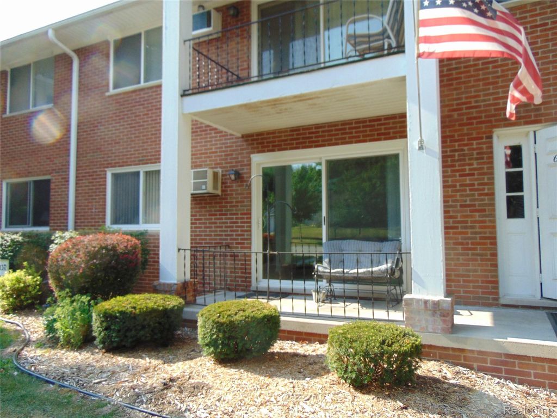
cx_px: 278
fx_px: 402
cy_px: 209
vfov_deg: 54.9
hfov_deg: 69.4
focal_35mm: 25
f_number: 3
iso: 80
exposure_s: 1/250
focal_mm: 4.5
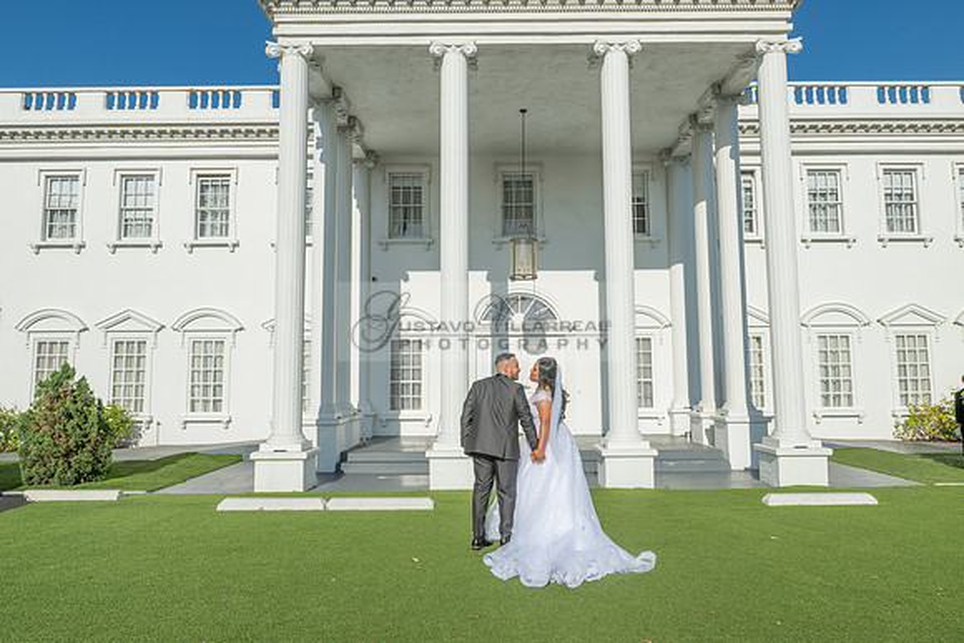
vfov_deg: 53.2
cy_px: 322
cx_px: 482
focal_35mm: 24
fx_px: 643
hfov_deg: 73.7
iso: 200
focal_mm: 24
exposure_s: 1/200
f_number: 16
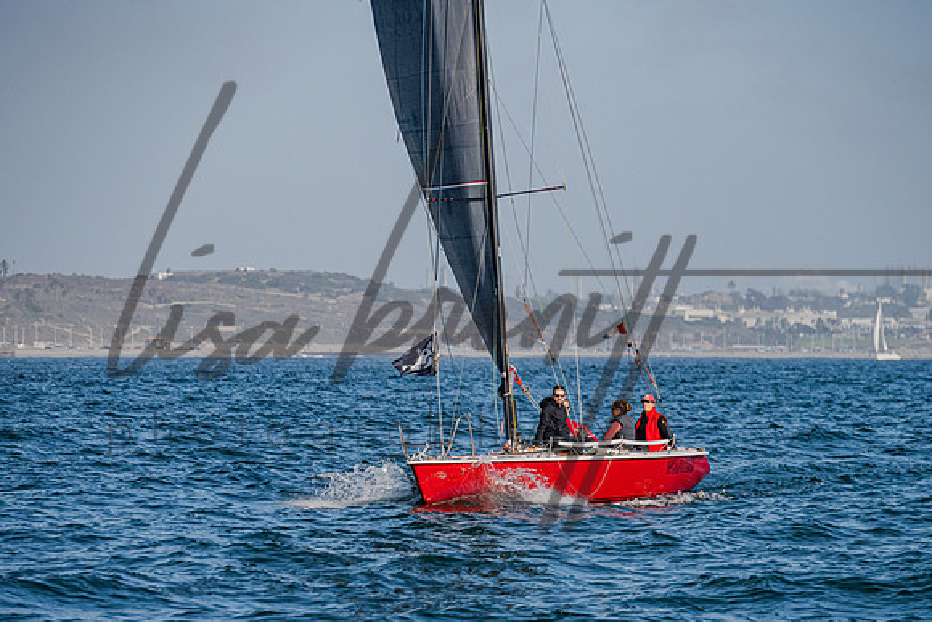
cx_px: 513
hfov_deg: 7.7
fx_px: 6943
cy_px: 396
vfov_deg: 5.1
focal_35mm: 268
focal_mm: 200
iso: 400
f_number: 6.3
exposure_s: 1/2000
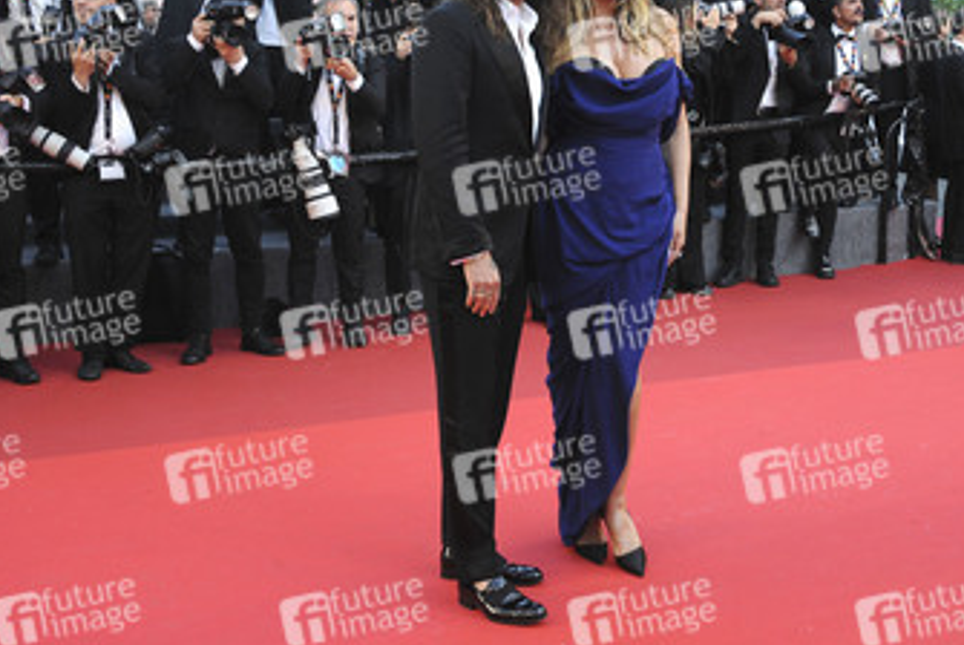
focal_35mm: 51
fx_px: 1367
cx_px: 564
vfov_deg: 26.5
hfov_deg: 38.7
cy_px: 253
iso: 640
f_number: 5
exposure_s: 1/250
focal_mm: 38
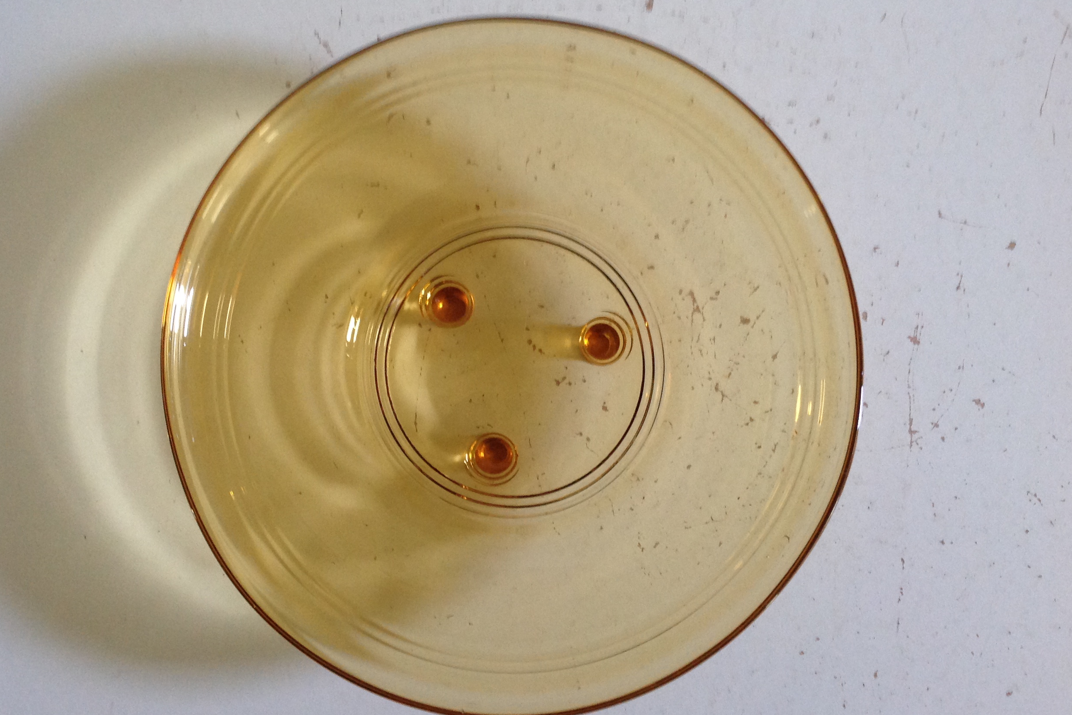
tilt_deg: -84.7
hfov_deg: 50.7
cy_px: 362
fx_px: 1132
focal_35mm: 38
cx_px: 528
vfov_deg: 35.1
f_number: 2.4
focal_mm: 4.28
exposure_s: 1/15
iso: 160
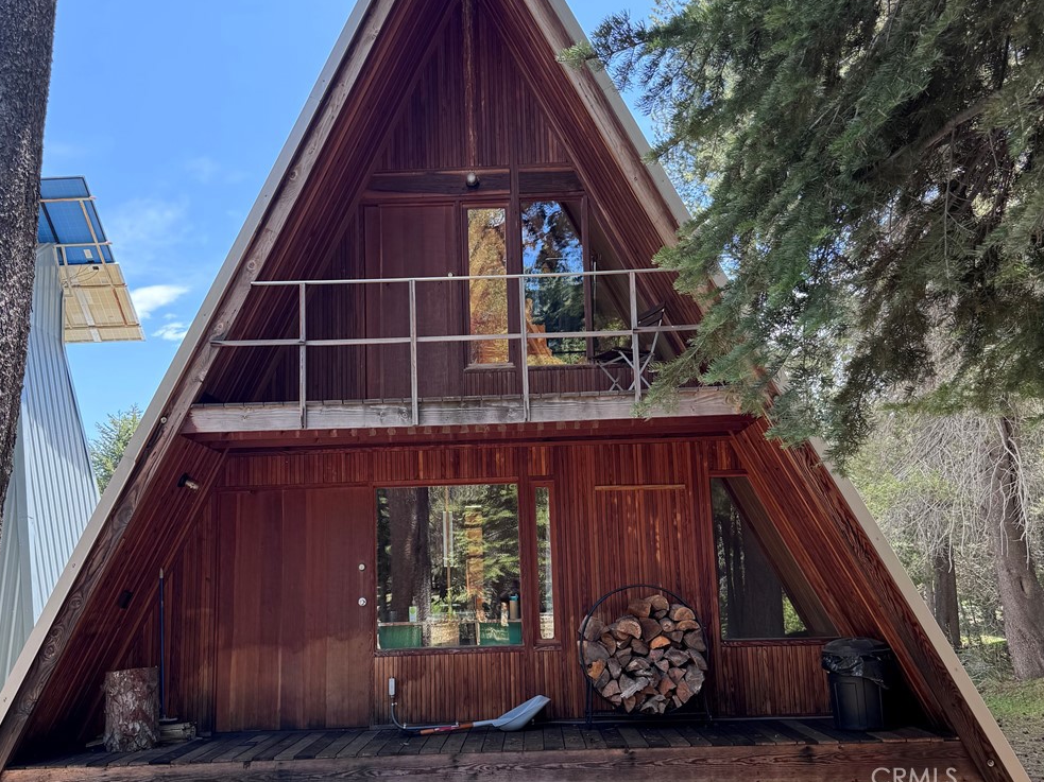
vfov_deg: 54.9
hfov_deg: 69.4
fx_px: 754
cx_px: 510
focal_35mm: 25
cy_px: 385
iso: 80
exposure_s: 1/499
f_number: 1.78
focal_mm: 6.76
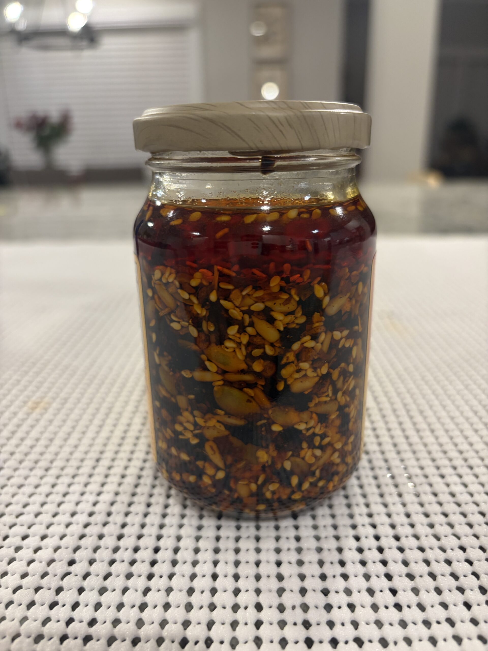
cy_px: 326
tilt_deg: -19.5
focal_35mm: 26
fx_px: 489
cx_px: 244
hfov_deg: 53.1
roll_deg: +1.2
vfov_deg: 67.3
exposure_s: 1/60
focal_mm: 5.96
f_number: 1.6
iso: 160
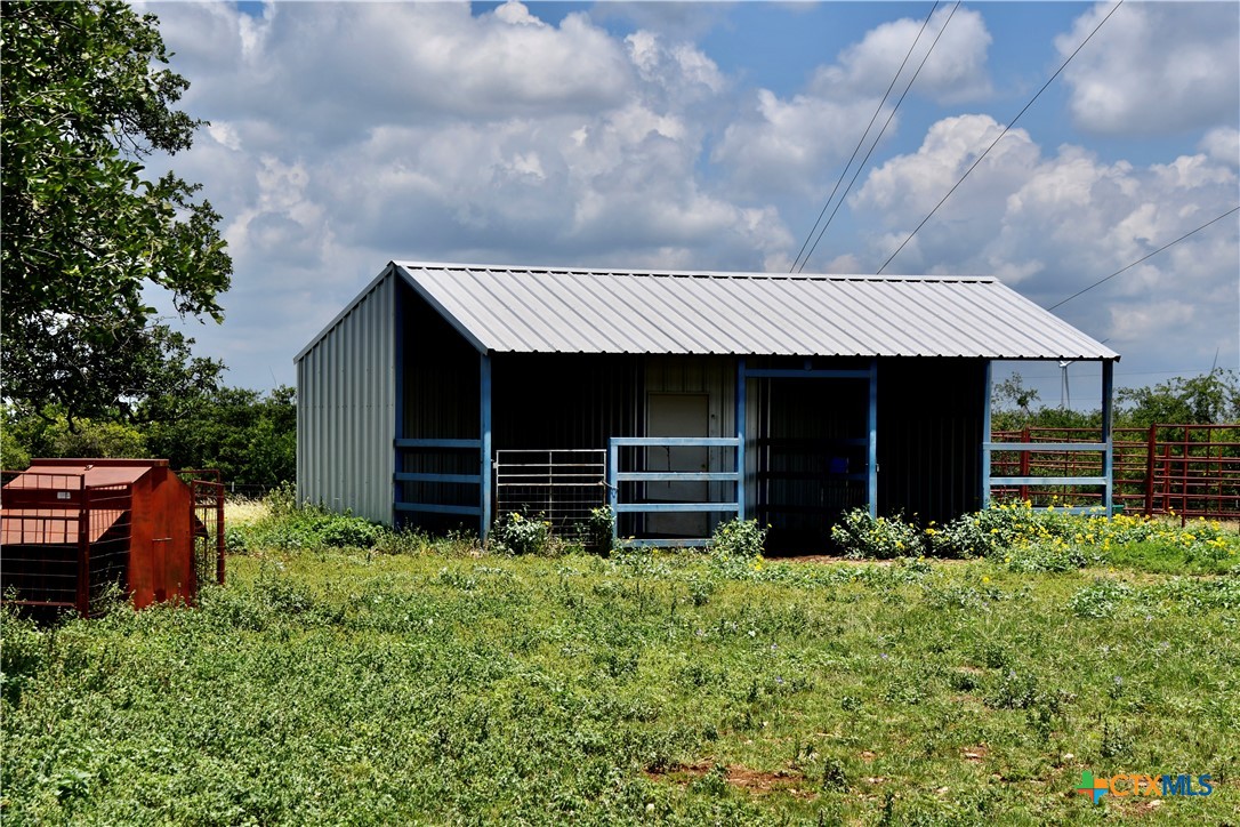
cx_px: 620
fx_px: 2996
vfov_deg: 15.7
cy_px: 414
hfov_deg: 23.4
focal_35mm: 87
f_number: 9
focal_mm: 58
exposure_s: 1/320
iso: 100
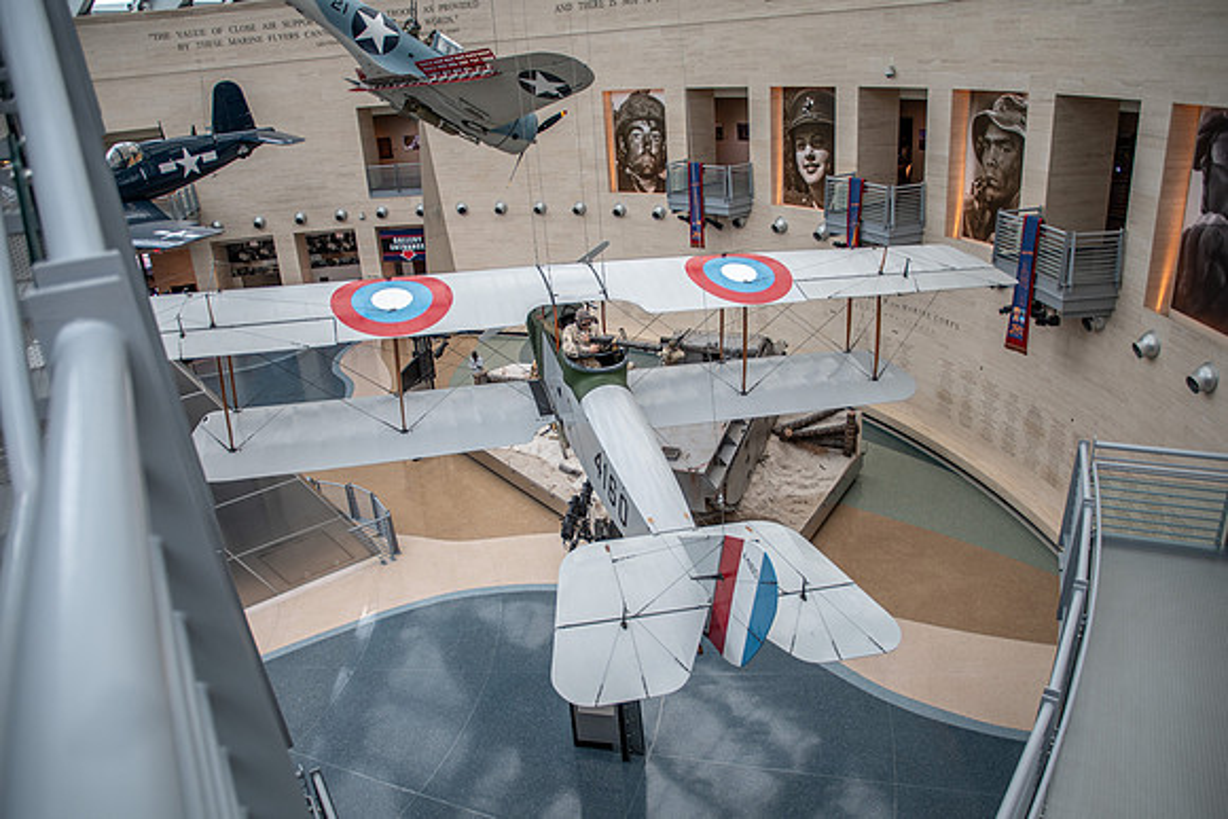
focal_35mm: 25
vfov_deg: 51.4
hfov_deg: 71.6
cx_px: 614
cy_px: 410
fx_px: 852
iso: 100
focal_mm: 16
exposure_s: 1/100
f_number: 2.8
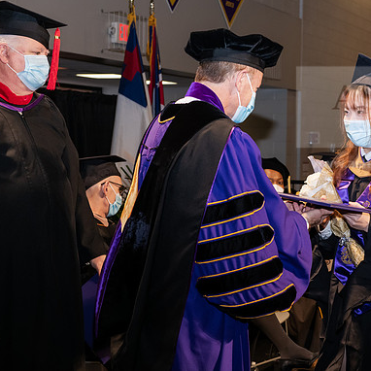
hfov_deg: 21.5
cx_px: 267
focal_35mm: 80
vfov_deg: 21.7
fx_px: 970
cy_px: 184
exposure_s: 1/200
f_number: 6.3
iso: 1600
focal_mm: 62
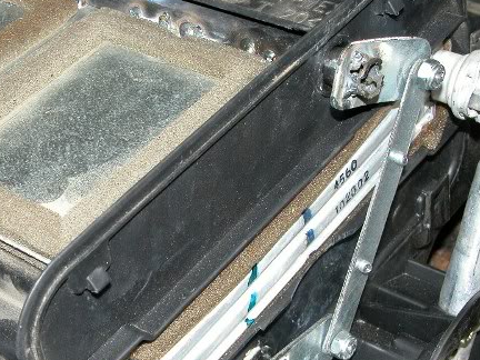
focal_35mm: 86
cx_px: 148
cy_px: 217
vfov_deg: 17.2
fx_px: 1193
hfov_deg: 22.6
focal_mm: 14.7
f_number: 5.6
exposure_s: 1/60
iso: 200
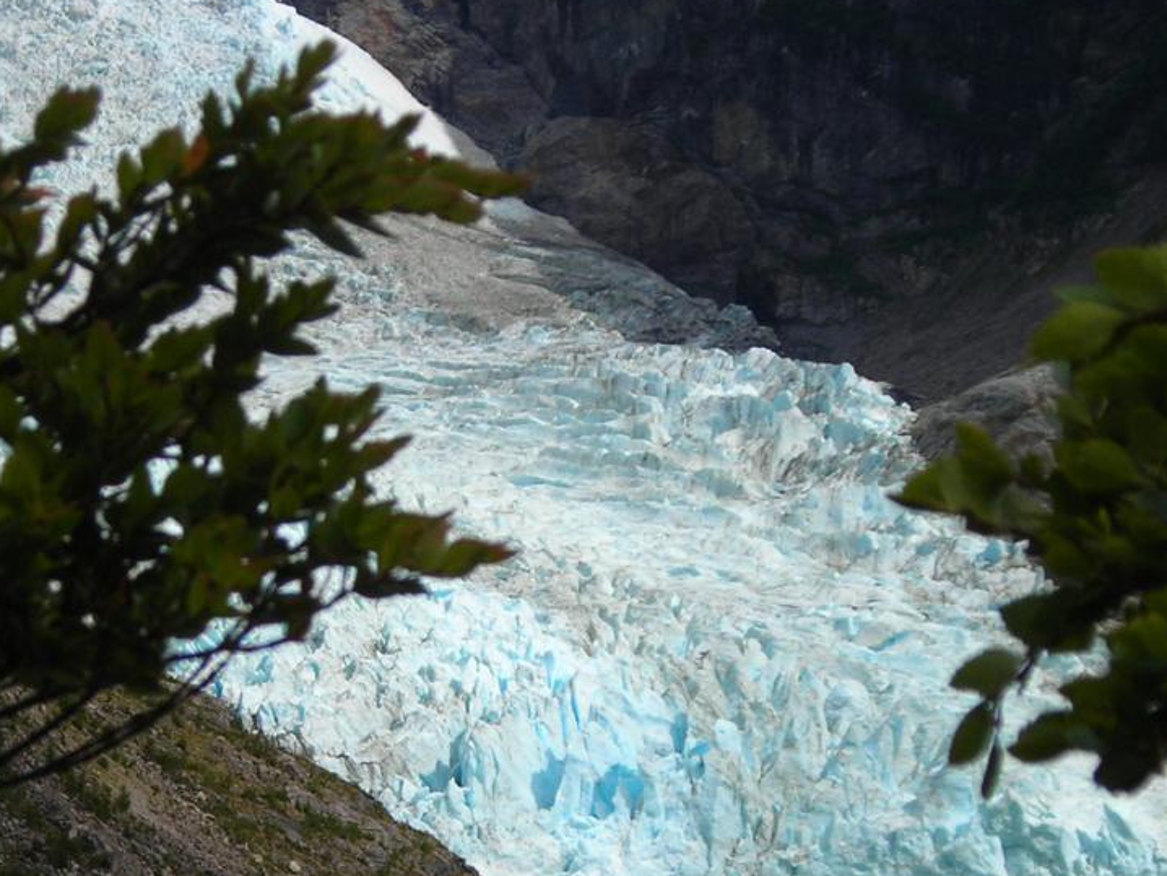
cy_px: 704
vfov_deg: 9.6
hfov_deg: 12.8
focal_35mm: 154
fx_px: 5193
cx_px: 524
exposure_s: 1/206
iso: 50
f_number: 9.1
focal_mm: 14.8
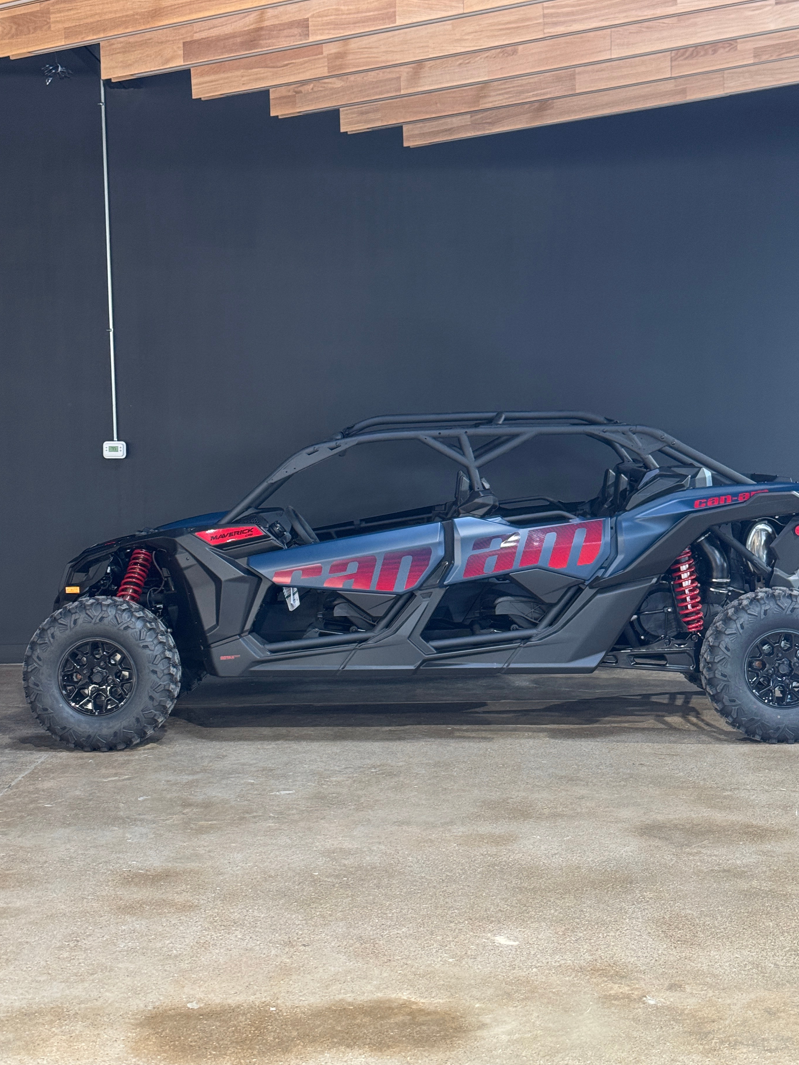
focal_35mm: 53
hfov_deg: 27.5
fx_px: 1631
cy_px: 509
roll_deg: +0.7
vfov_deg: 36.2
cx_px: 433
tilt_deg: -3.3
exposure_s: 1/60
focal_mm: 6.76
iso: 250
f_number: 1.78
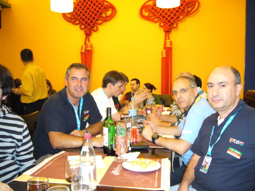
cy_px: 96
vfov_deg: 40.7
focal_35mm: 35
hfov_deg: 52.6
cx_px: 128
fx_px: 258
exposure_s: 1/30
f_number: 2.8
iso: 320
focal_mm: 5.8
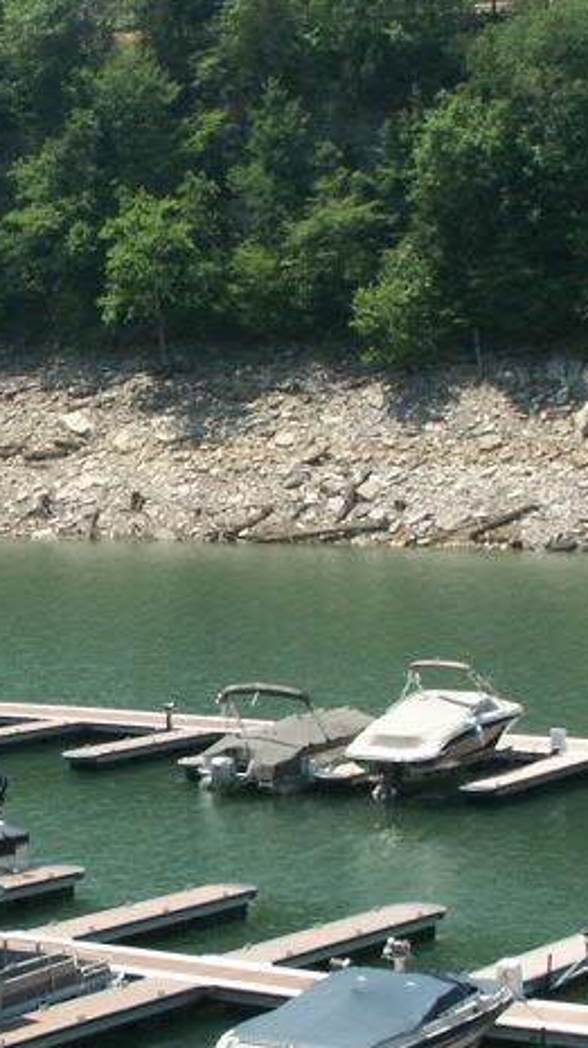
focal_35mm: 99
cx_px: -119
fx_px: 2749
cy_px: 597
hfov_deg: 11.9
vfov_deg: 21.6
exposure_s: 1/350
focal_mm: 8.62
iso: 100
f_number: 6.7
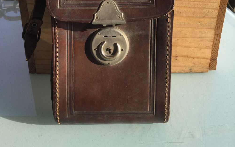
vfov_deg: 27.7
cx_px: 117
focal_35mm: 44
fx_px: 282
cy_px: 3
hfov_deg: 45.3
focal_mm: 3.3
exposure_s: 1/392
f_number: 2.4
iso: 25
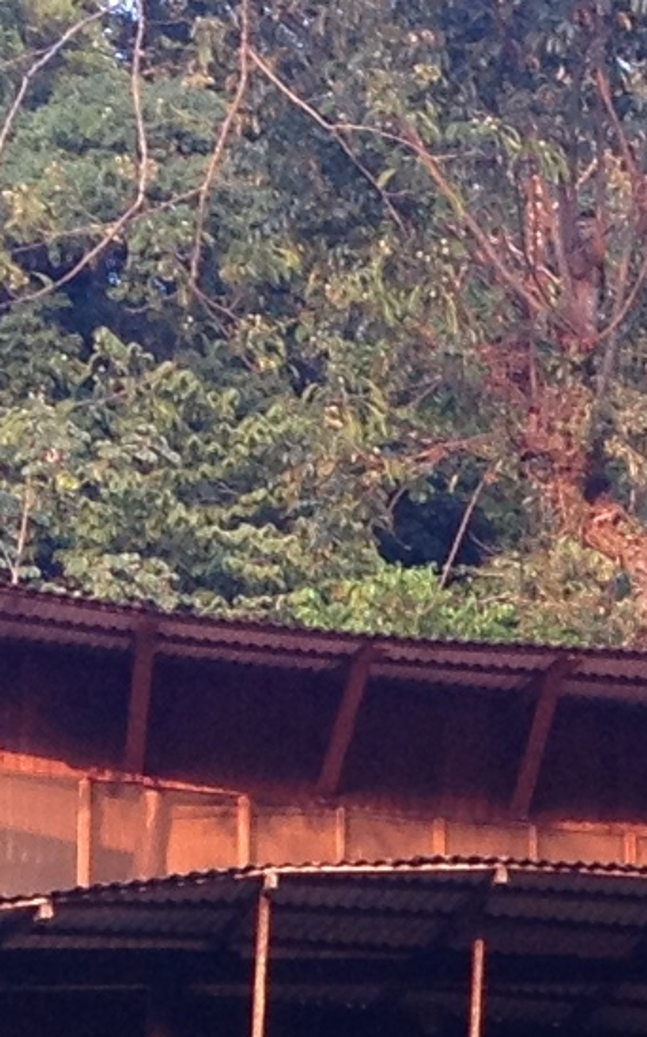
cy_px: 1332
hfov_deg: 5.7
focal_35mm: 221
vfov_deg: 9.3
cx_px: 1712
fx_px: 6242
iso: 64
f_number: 2.4
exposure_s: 1/60
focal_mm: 4.28
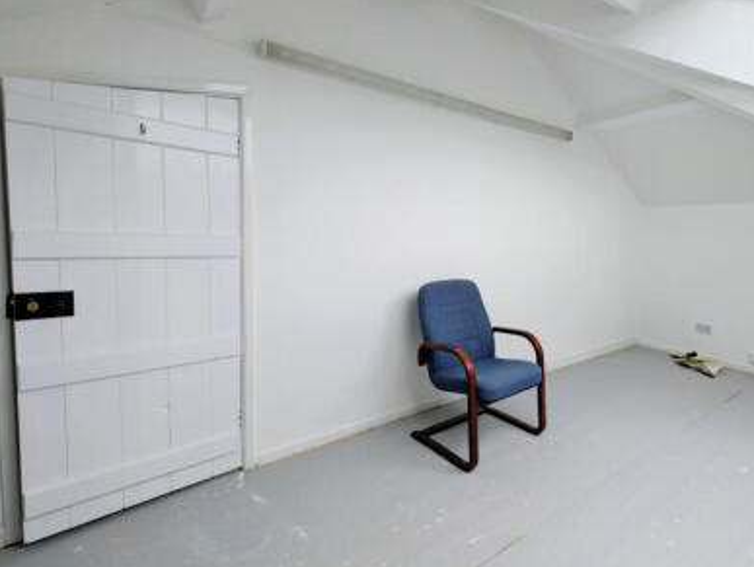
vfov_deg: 71.6
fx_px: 392
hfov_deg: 85.5
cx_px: 483
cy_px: 262
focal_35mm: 18
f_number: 1.95
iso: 33
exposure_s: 1/373
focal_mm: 2.23
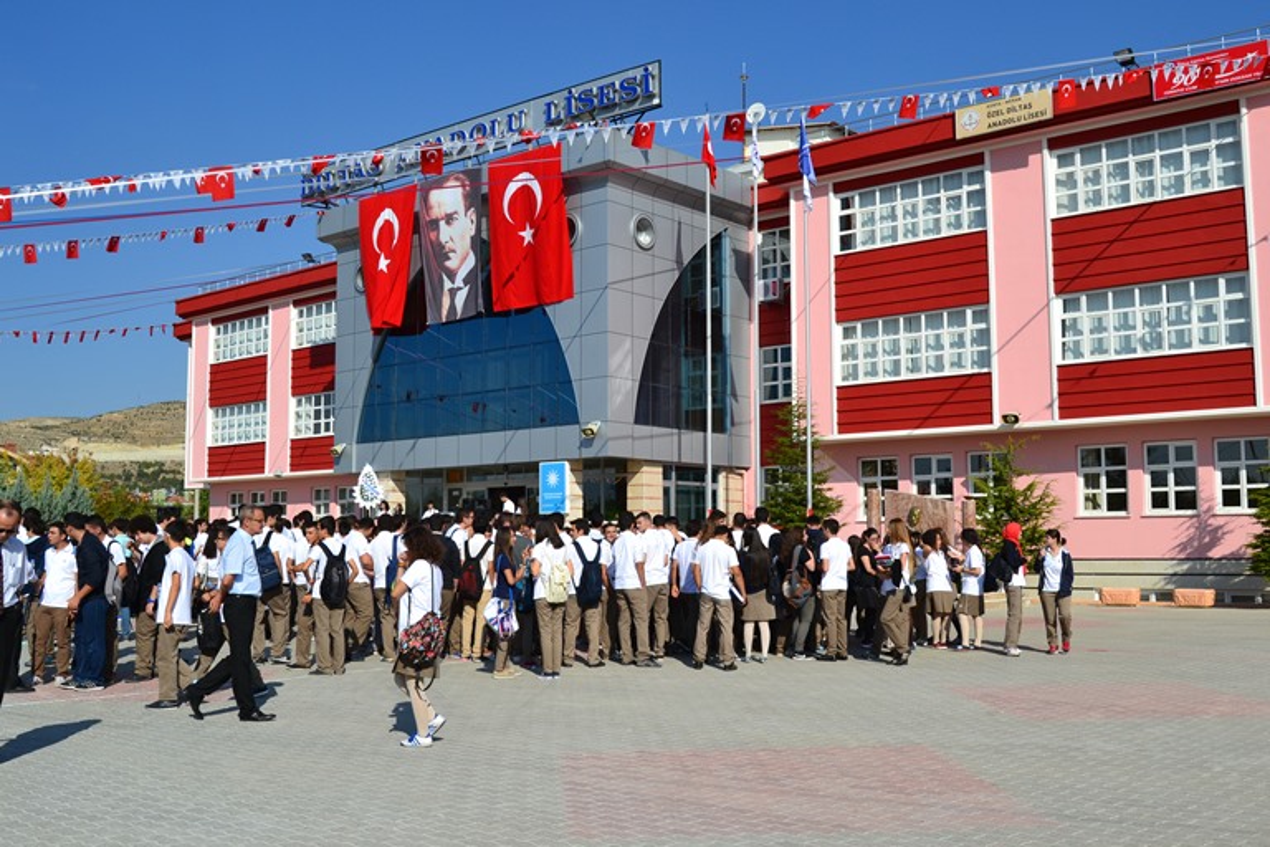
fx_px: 1217
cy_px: 424
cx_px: 635
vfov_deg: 38.4
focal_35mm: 34
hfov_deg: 55.1
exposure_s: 1/500
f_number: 11
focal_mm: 23
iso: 280
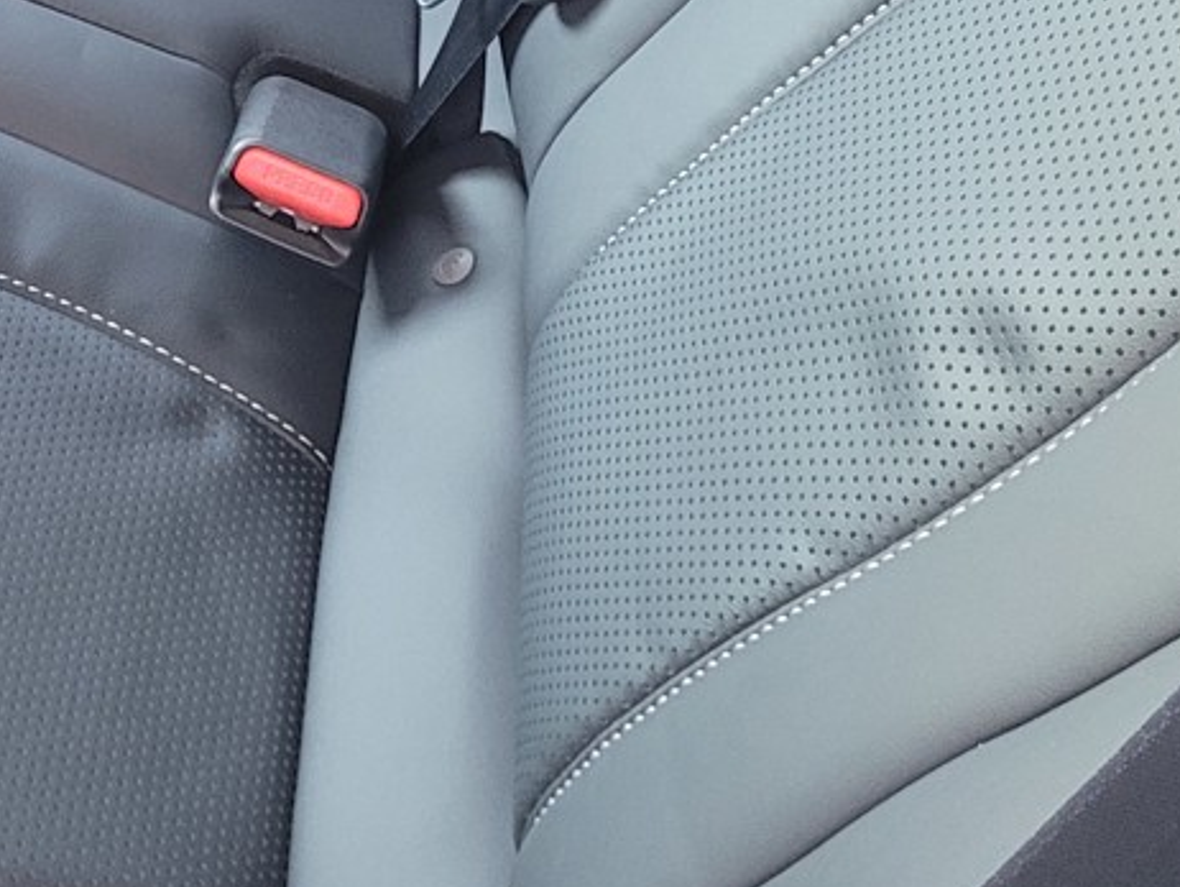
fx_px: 3070
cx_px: -294
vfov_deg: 15.4
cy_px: -366
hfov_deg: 20.2
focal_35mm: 90
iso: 500
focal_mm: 5.4
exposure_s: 1/40
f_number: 1.8
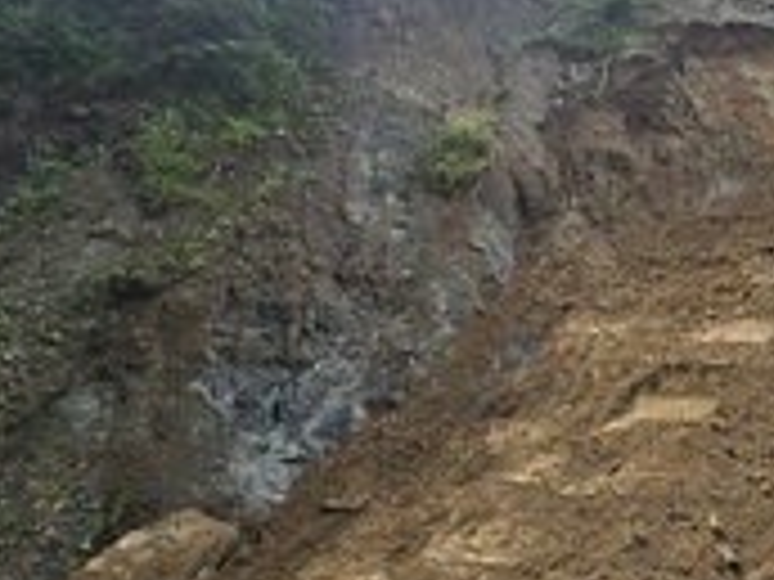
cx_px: 670
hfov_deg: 49.2
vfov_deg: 41.4
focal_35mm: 34
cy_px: 211
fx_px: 760
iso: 50
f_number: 2.2
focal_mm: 2.2
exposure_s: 1/1610
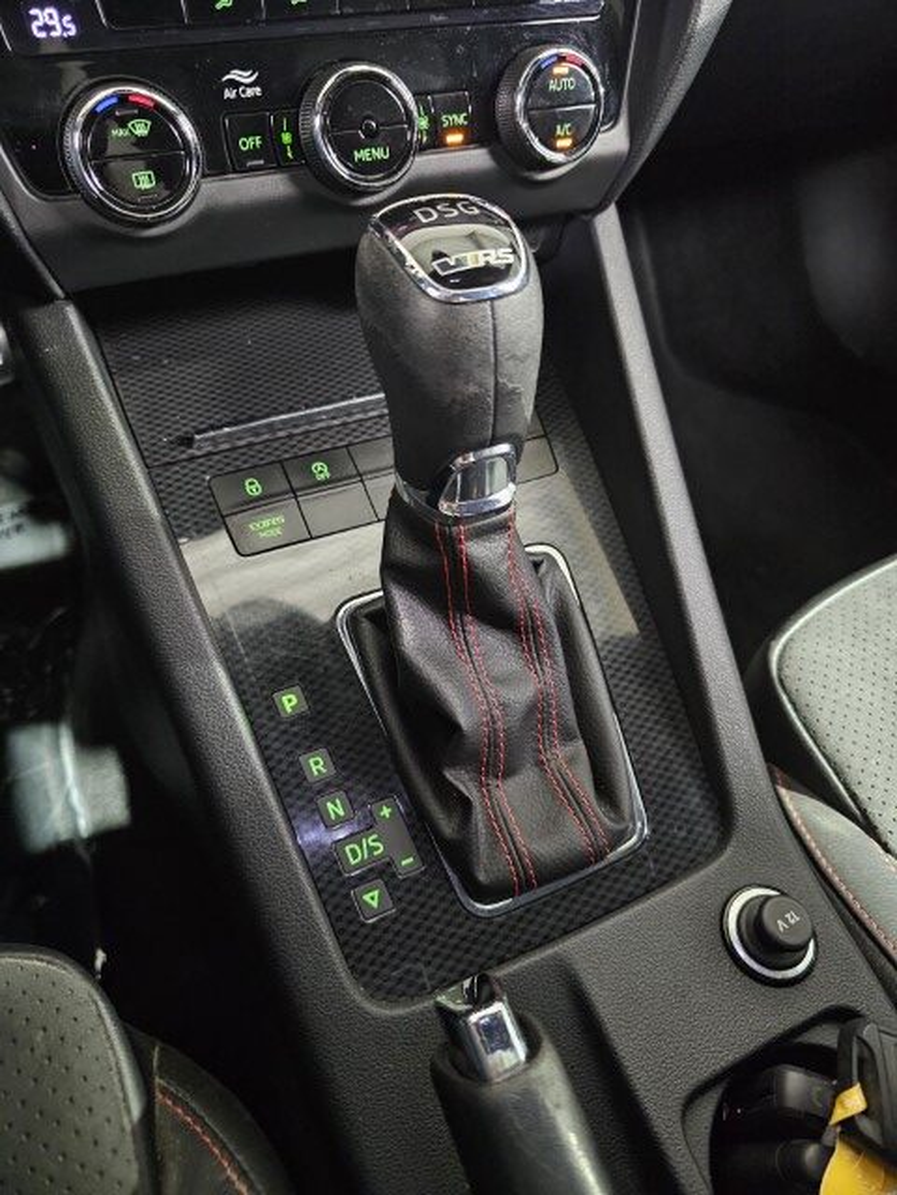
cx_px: 448
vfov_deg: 73.9
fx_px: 795
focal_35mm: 23
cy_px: 598
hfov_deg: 58.9
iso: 1600
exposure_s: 1/25
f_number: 1.7
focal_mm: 6.3
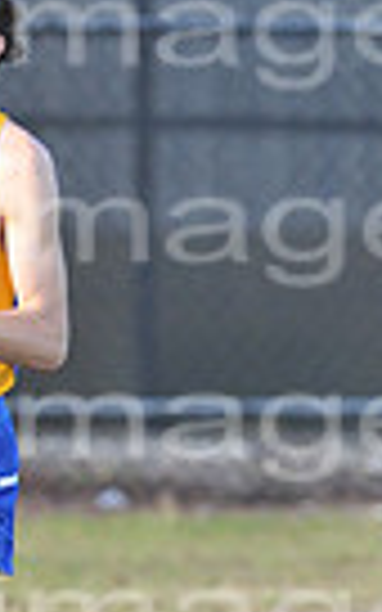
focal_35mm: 1303
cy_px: 328
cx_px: -90
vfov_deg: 1.6
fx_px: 21704
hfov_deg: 1.0
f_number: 4.5
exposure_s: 1/800
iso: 800
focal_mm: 300
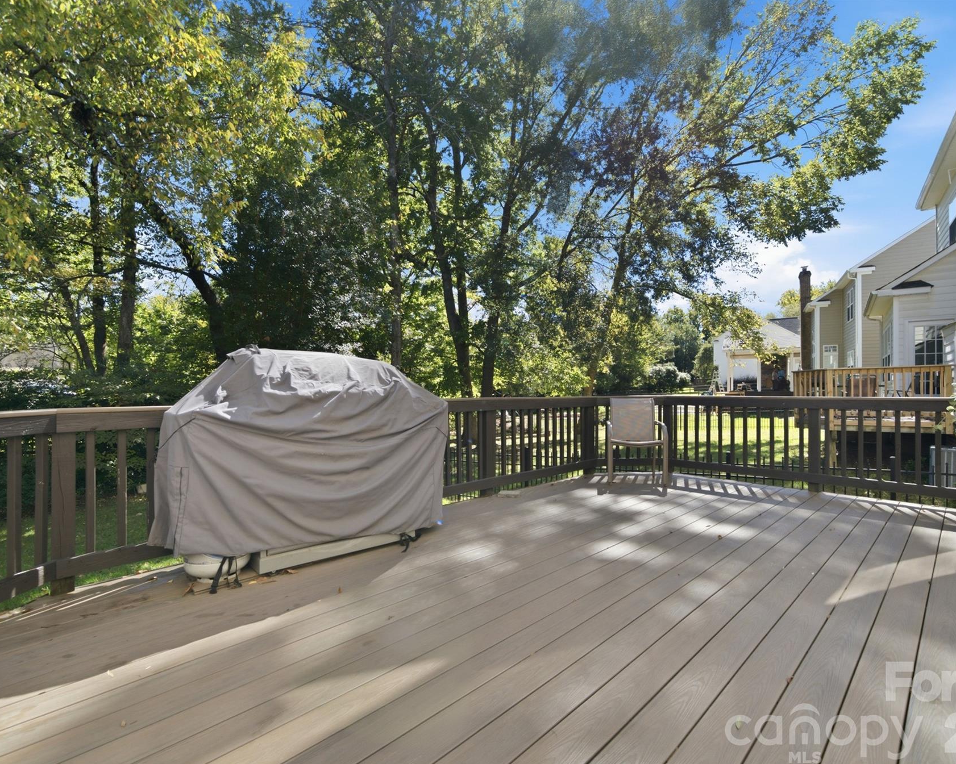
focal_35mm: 16
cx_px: 485
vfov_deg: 80.4
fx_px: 453
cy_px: 385
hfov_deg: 93.1
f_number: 5.6
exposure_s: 1/100
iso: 100
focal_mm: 14
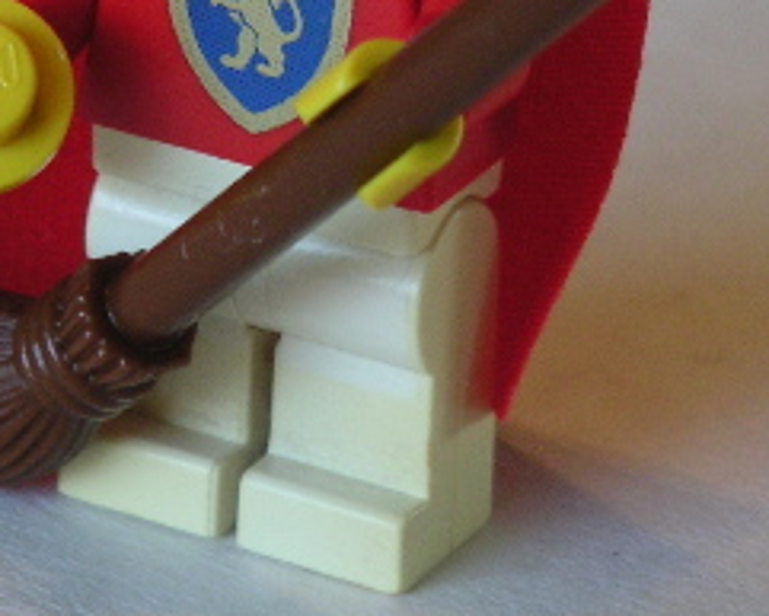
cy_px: 38
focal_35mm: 270
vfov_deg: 5.7
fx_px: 6148
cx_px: 249
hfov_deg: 7.2
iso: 100
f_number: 3.6
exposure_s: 1/30
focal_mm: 17.1
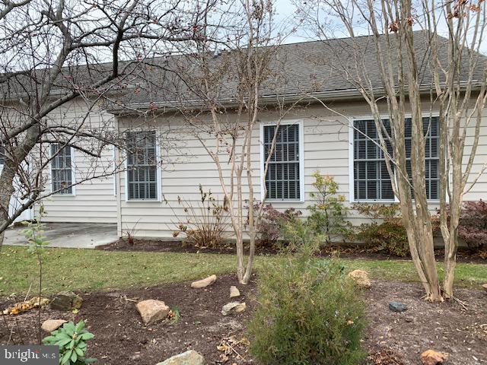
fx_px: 366
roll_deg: +0.7
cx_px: 244
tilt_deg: -2.1
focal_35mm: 26
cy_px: 182
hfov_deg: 67.3
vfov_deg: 53.1
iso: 25
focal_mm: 4.25
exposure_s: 1/238
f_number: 1.8
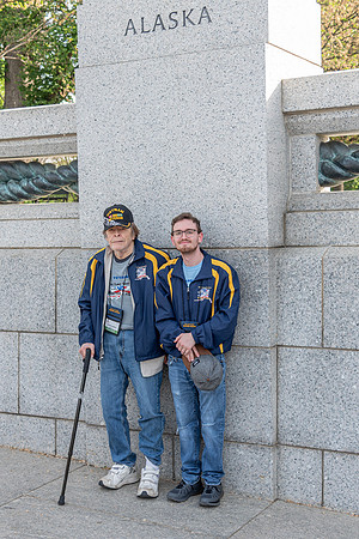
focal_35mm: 54
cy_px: 262
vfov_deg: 36.9
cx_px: 167
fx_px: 807
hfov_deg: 25.1
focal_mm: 35
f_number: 4
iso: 100
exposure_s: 1/125
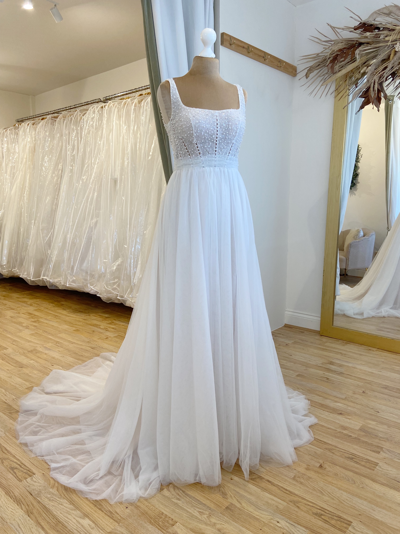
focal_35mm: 26
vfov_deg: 67.3
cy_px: 267
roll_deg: +1.0
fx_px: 401
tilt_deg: -7.4
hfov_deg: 53.1
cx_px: 200
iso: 100
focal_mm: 4.25
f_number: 1.8
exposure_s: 1/100
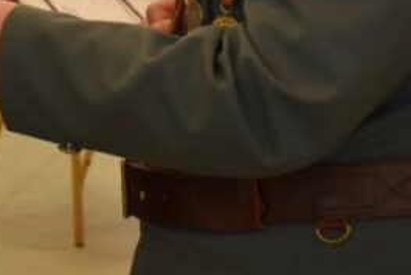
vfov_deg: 8.2
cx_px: 76
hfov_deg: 12.5
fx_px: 1862
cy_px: -144
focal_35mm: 163
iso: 900
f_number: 3.8
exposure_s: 1/60
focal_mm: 24
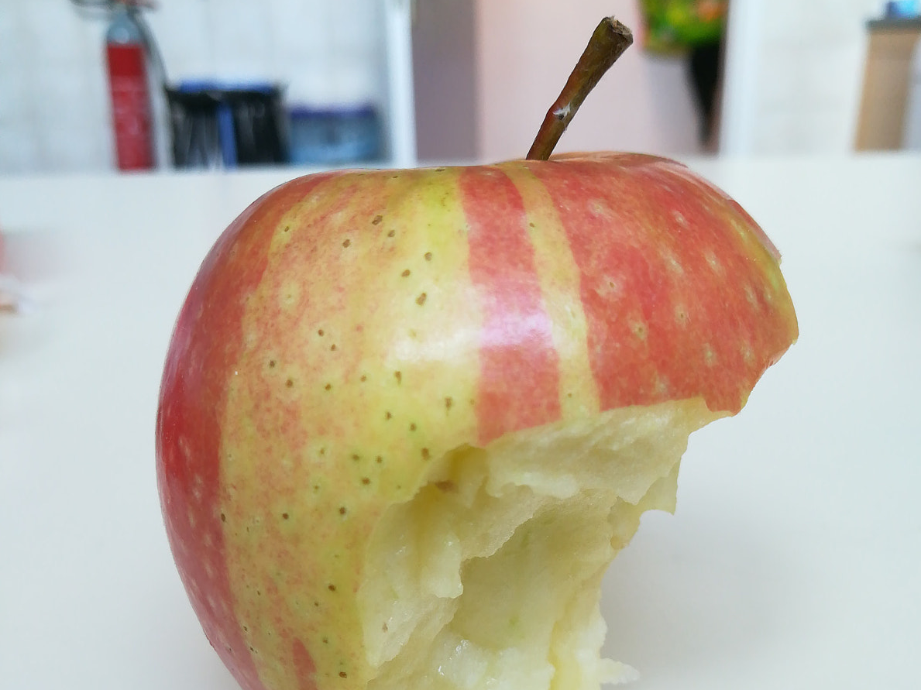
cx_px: 464
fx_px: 931
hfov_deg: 52.6
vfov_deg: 39.5
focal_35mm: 35
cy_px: 524
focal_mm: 3.83
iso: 100
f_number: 2.2
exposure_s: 1/33.3
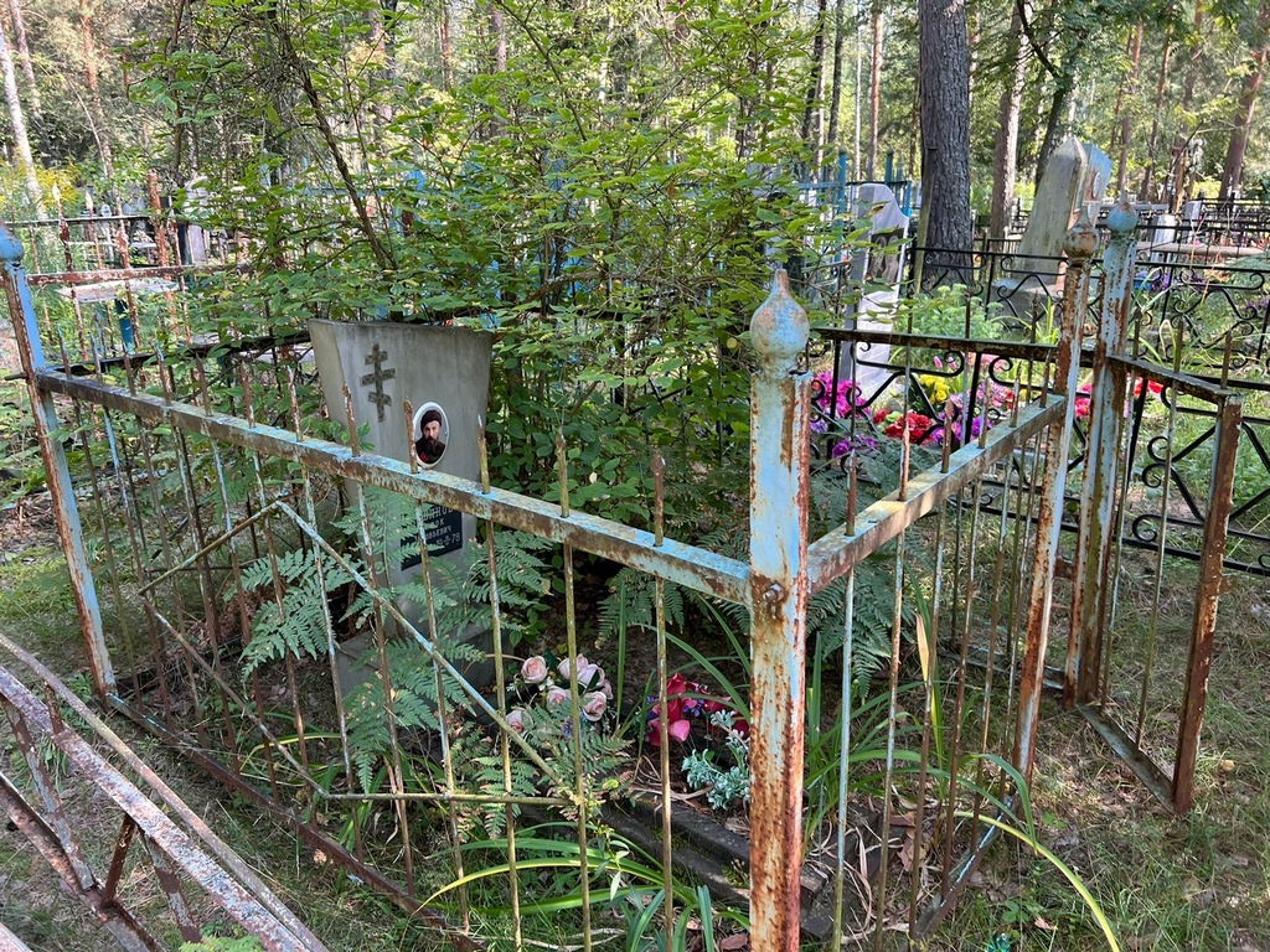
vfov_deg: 53.1
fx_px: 954
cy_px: 476
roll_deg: +0.2
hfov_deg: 67.3
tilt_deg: -9.8
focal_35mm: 26
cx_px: 635
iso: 40
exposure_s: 1/121
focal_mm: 5.7
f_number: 1.5
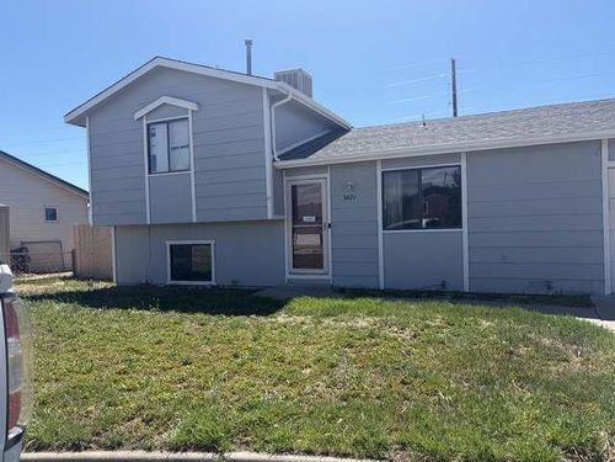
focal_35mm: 26
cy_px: 231
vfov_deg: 53.1
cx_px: 308
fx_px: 462
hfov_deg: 67.3
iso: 50
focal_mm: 5.96
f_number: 1.6
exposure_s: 1/2985
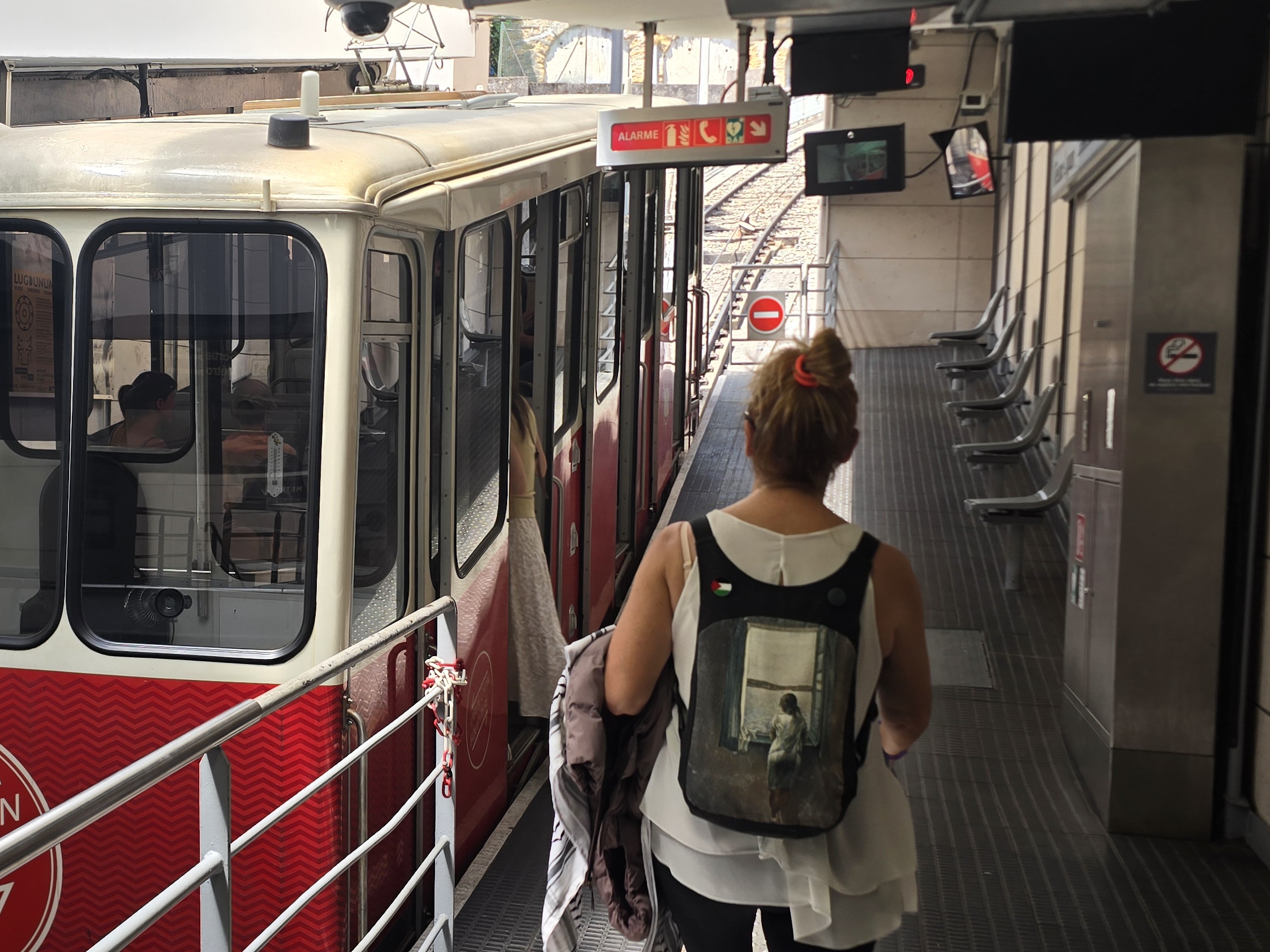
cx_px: 338
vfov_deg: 35.1
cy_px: 519
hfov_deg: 44.4
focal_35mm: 41
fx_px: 1504
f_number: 1.7
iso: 12
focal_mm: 6.3
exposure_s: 1/100
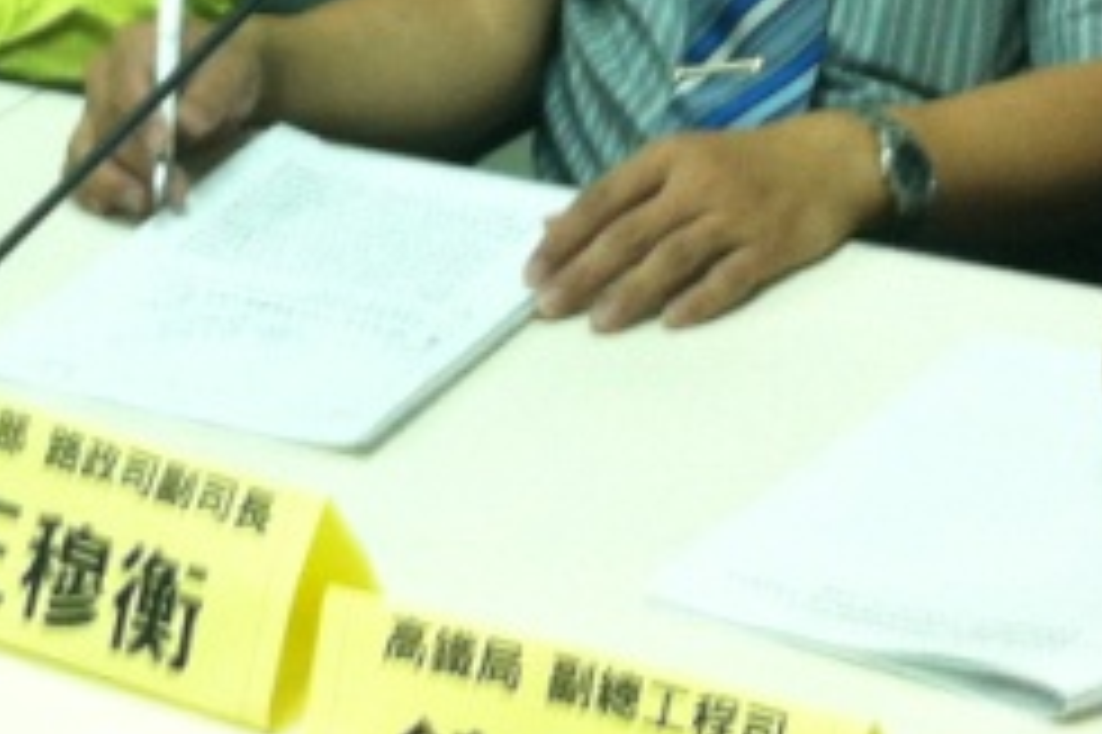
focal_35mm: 152
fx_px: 4650
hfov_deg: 13.4
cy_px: -979
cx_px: 117
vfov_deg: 8.3
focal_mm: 3.85
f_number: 2.8
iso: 80
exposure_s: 1/15
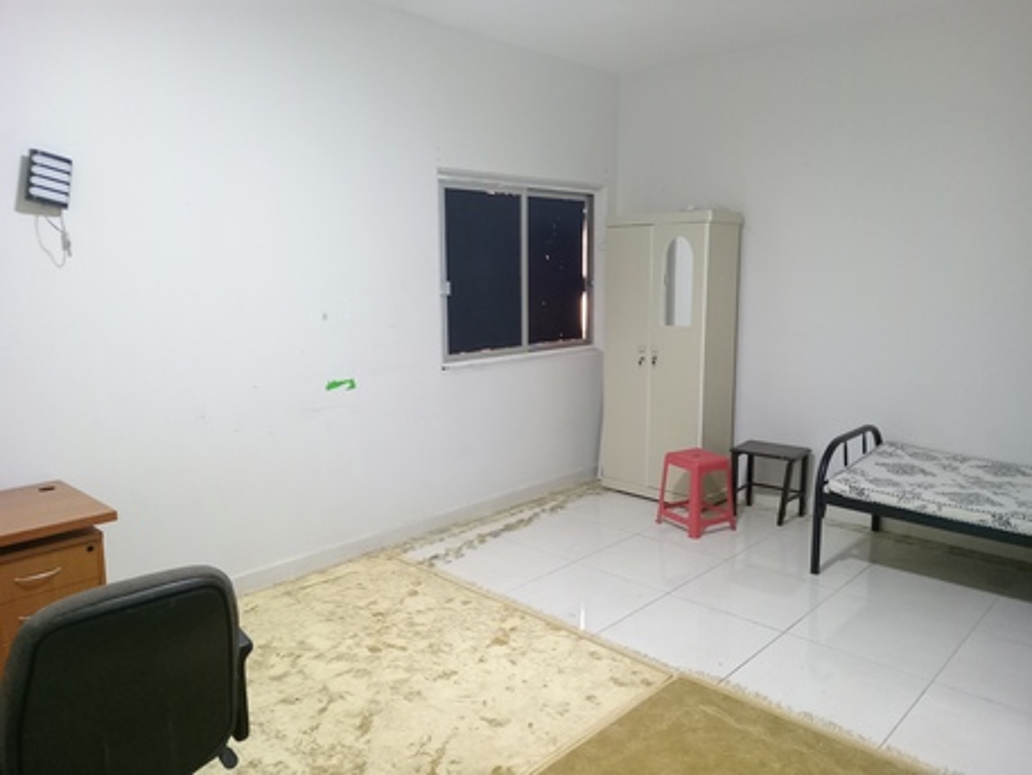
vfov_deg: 53.1
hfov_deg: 67.3
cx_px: 516
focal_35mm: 26
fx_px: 775
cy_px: 388
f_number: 1.8
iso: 1087
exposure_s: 1/17.1
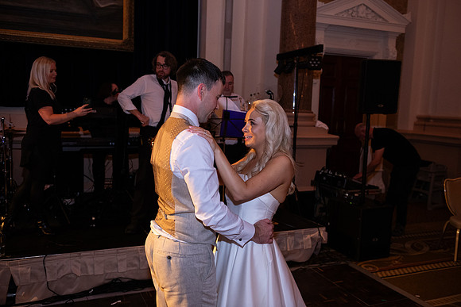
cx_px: 230
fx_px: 435
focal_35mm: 34
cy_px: 154
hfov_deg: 55.8
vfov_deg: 38.9
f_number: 3.5
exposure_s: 1/160
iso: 1250
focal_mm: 34
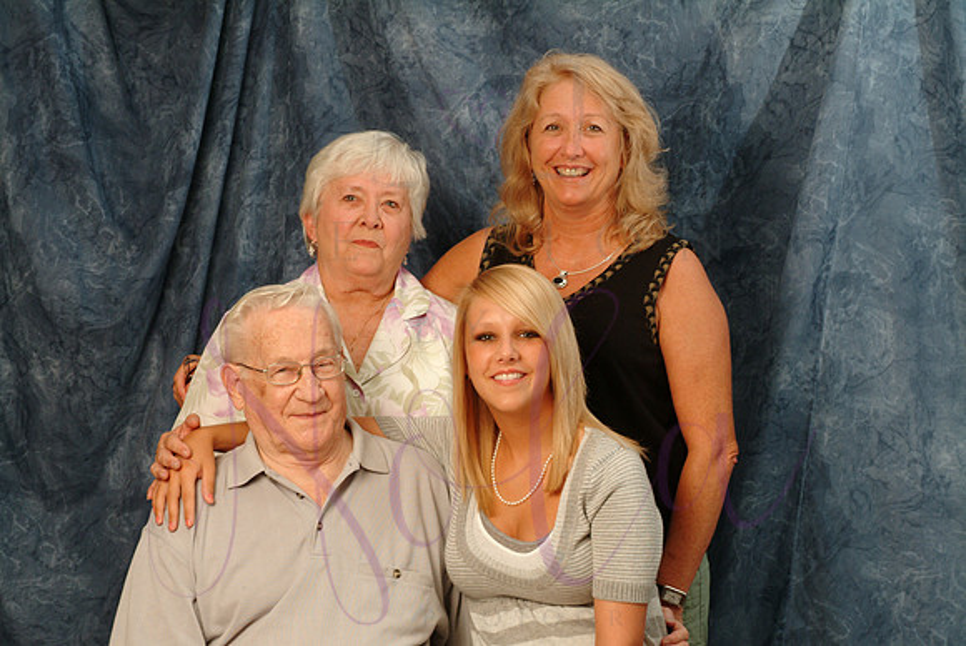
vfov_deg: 9.2
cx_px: 483
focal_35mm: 150
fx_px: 4029
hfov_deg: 13.7
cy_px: 323
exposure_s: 1/125
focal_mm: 100
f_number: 11
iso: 400
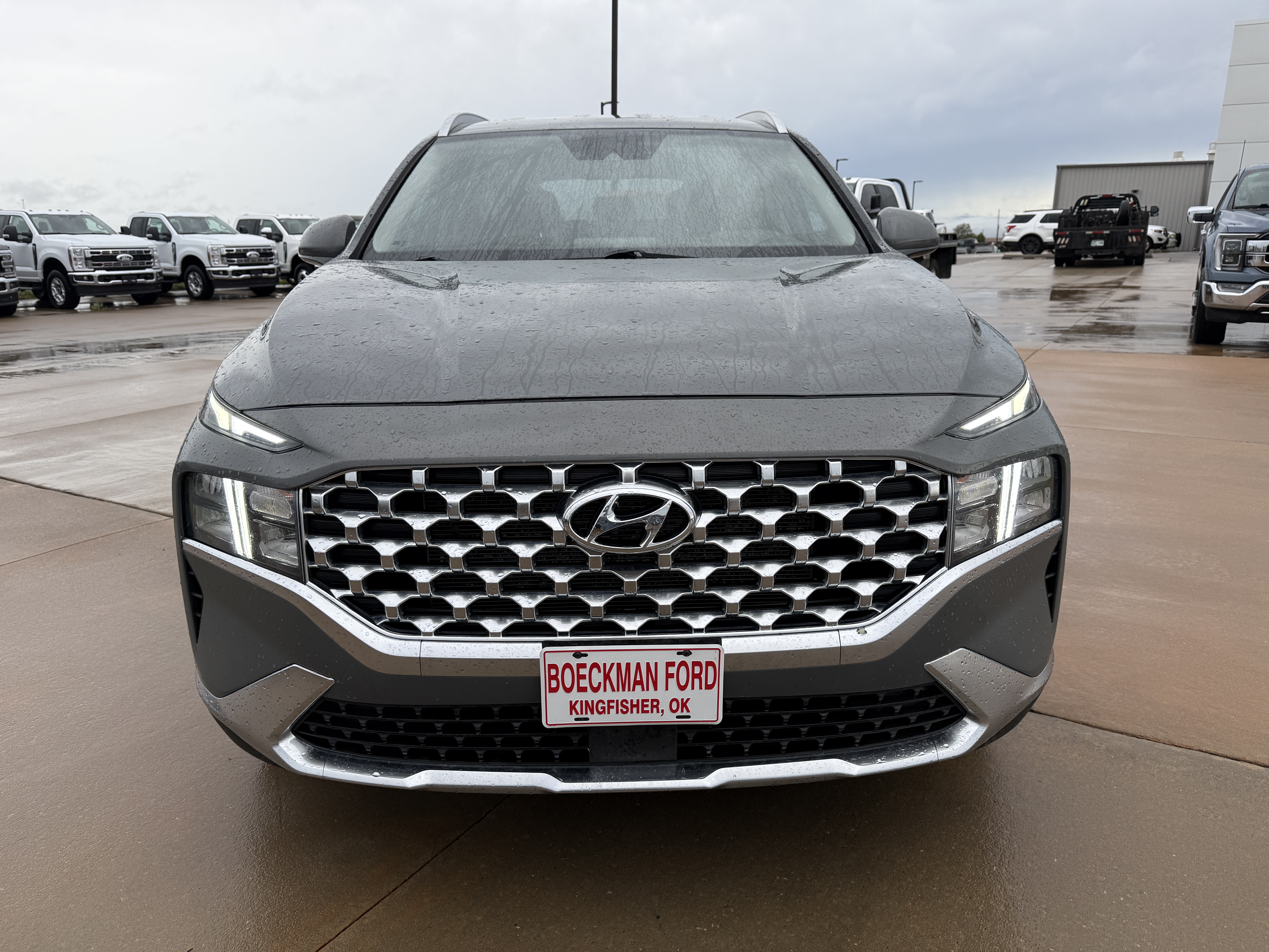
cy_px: 476
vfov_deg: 56.8
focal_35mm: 24
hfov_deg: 71.6
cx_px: 634
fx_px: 880
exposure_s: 1/1361
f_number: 1.78
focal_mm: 6.76
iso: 100
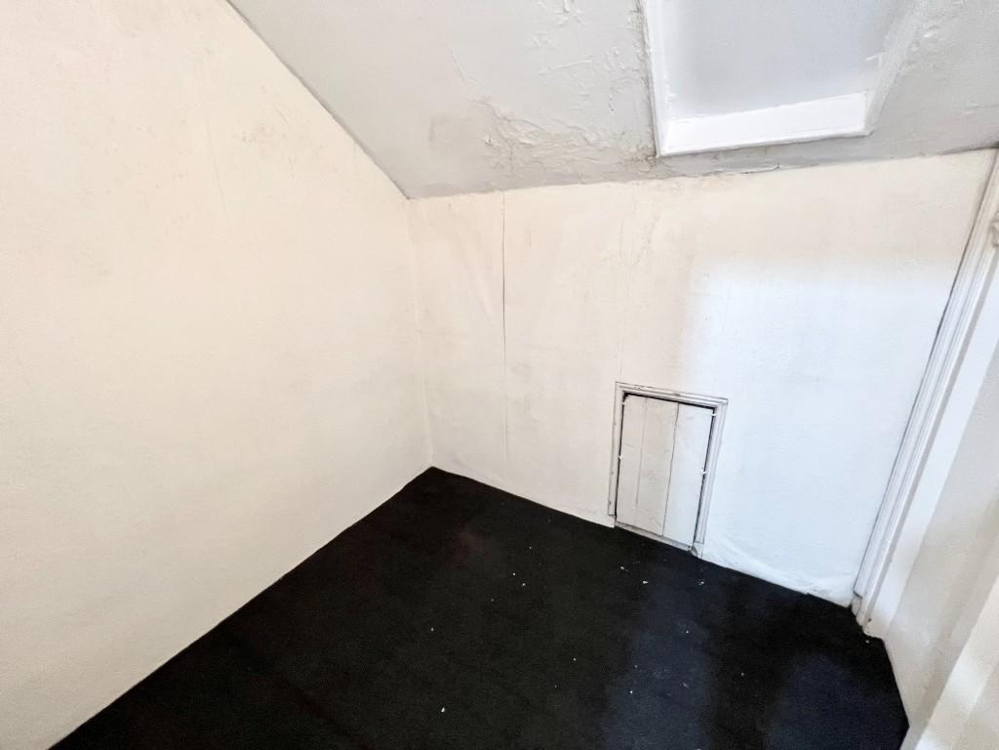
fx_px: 375
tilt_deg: -19.8
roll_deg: +1.3
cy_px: 375
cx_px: 500
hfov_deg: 106.2
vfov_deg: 89.9
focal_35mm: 13
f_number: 1.8
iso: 320
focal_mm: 1.57
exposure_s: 1/50
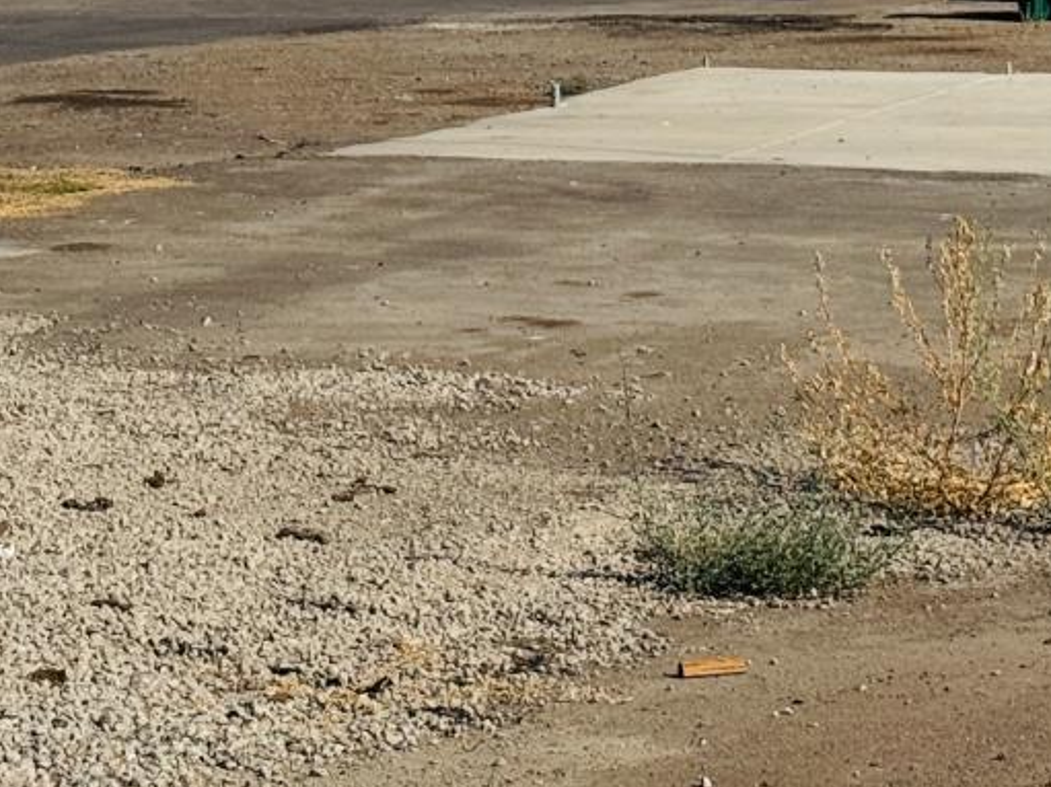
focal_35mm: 141
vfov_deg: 10.3
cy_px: -227
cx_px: 549
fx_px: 4280
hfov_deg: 14.0
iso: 64
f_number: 1.78
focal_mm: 6.76
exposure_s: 1/7937
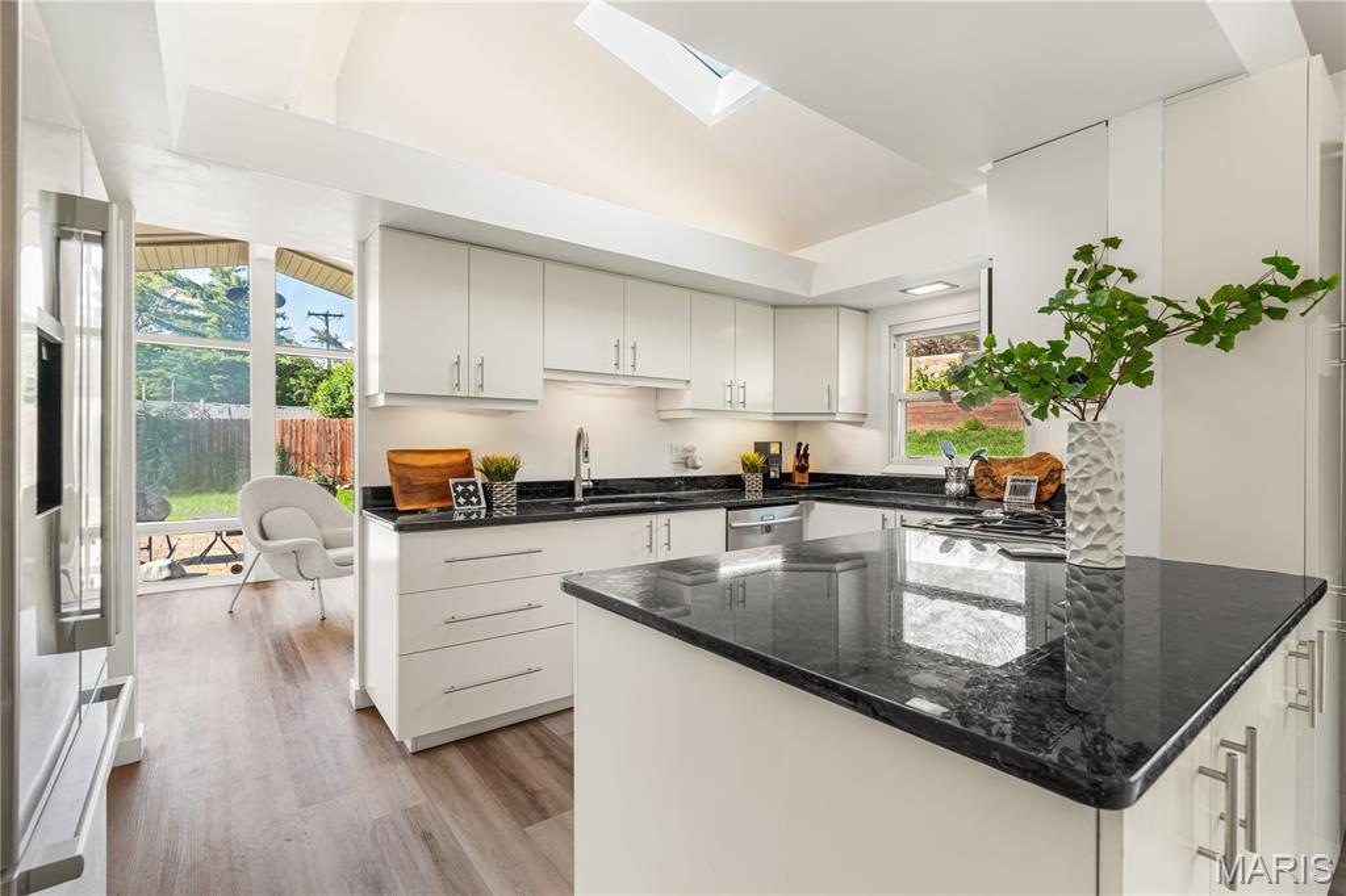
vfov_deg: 73.7
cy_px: 448
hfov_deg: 96.8
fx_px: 598
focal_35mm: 16
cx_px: 673
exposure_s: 1/13
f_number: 8
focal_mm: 16
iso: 400
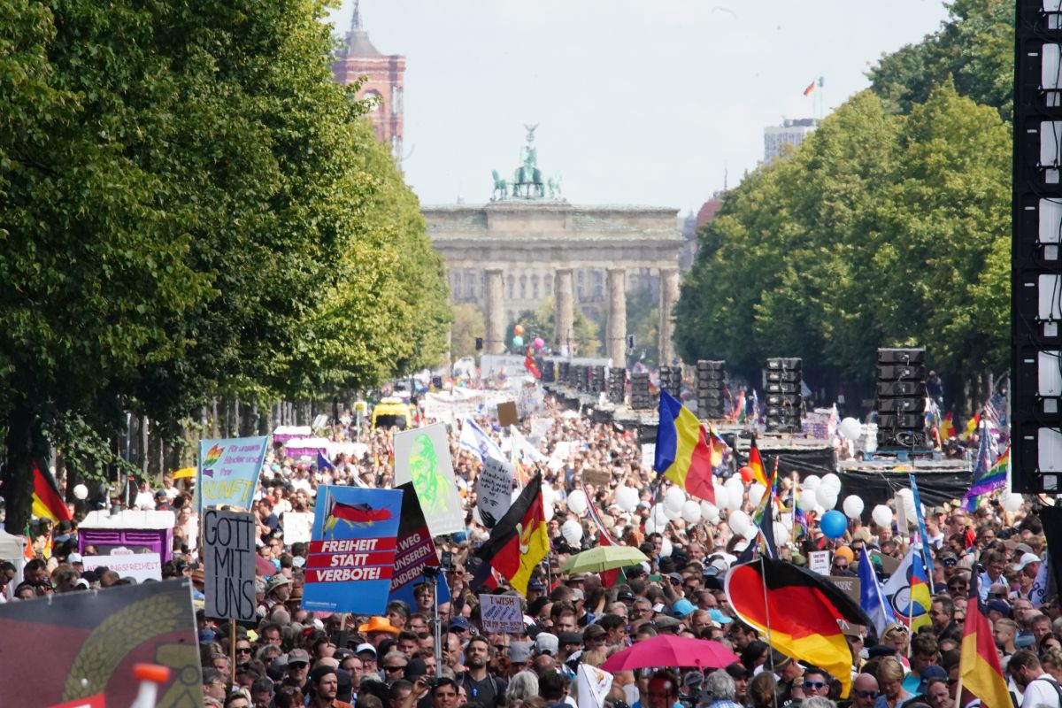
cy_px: 354
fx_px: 17699
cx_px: 531
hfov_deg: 3.4
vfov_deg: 2.3
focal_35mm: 600
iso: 4000
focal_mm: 600
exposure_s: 1/500
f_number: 25
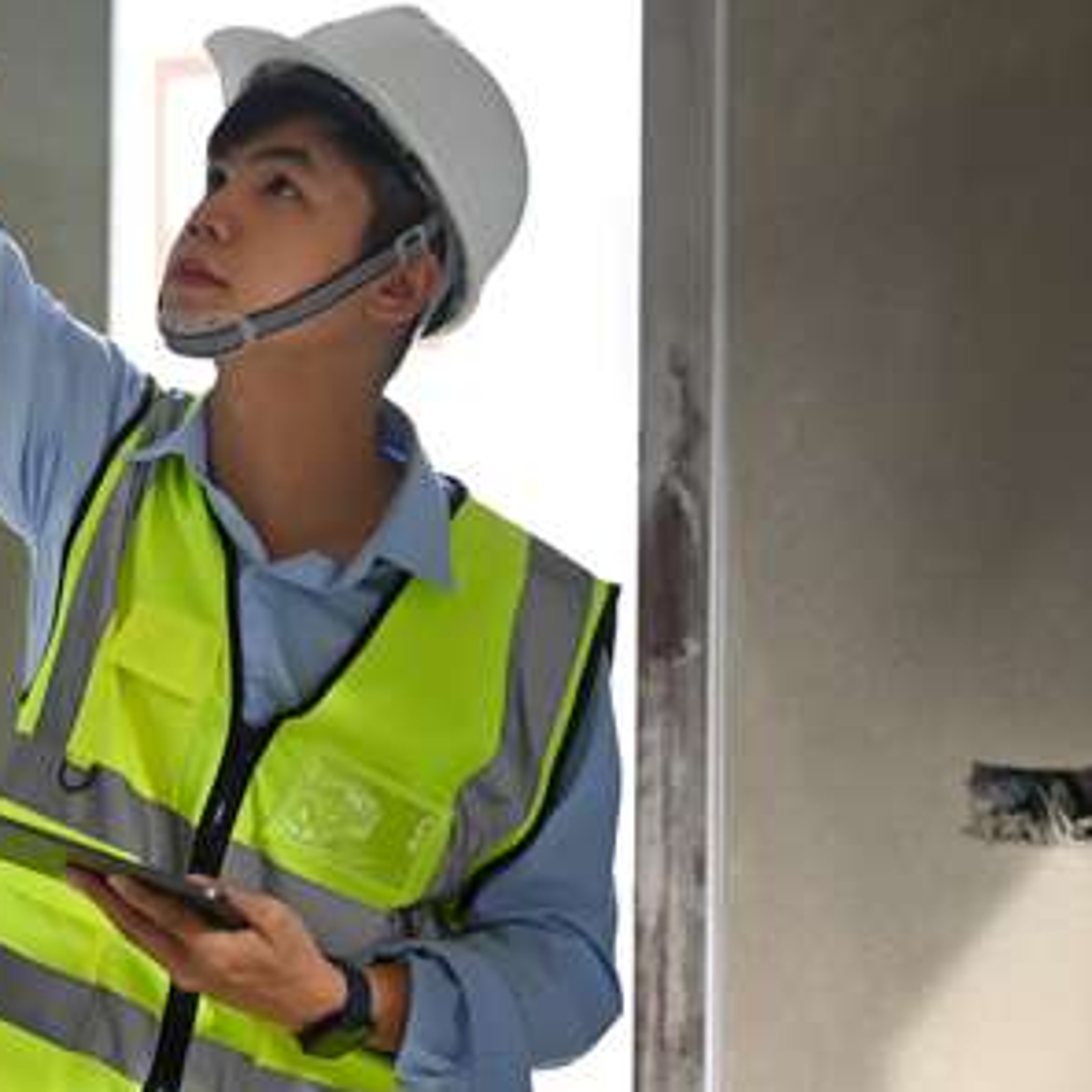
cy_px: 441
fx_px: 4104
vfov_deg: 15.1
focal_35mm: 115
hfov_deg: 14.6
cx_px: -229
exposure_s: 1/100
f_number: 1.8
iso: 200
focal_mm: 50
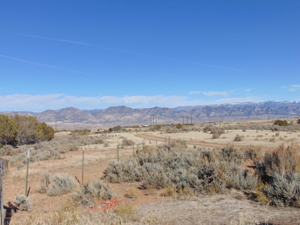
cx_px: 150
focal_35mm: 35
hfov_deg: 52.6
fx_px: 303
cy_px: 112
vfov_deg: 40.7
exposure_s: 1/320
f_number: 8.3
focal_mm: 6.3
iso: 80
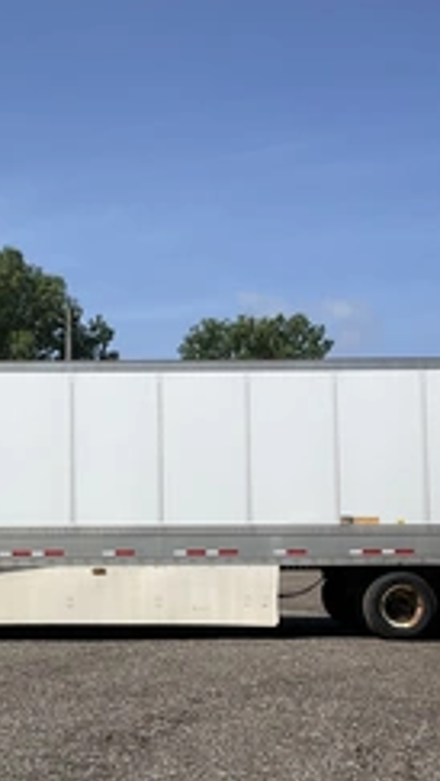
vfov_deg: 39.7
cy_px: 466
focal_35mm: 52
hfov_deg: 22.7
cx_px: 77
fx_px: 1077
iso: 25
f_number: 1.8
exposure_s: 1/2959
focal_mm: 3
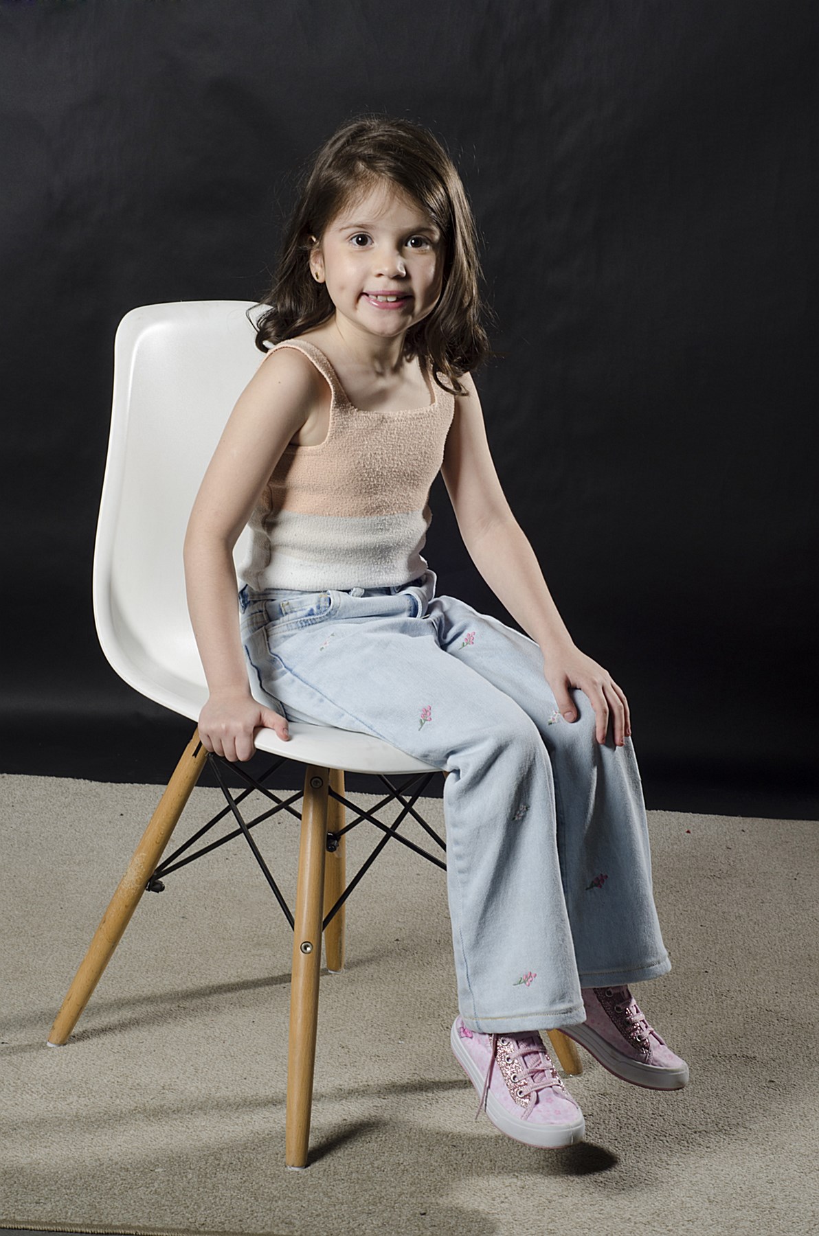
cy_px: 618
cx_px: 410
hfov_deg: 18.1
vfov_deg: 27.0
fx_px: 2571
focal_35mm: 75
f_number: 9
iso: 200
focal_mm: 50
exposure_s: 1/125
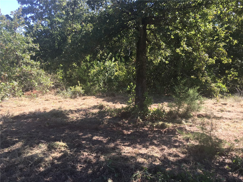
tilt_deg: -4.6
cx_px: 122
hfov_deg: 61.7
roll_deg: -1.7
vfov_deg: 48.2
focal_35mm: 29
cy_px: 91
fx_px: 204
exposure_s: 1/316
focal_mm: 4.15
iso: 25
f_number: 2.2
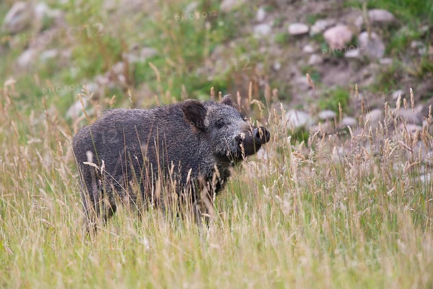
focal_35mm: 850
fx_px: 10221
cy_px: 144
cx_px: 216
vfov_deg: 1.6
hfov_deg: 2.4
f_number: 5.6
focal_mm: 850
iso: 1000
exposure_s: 1/200
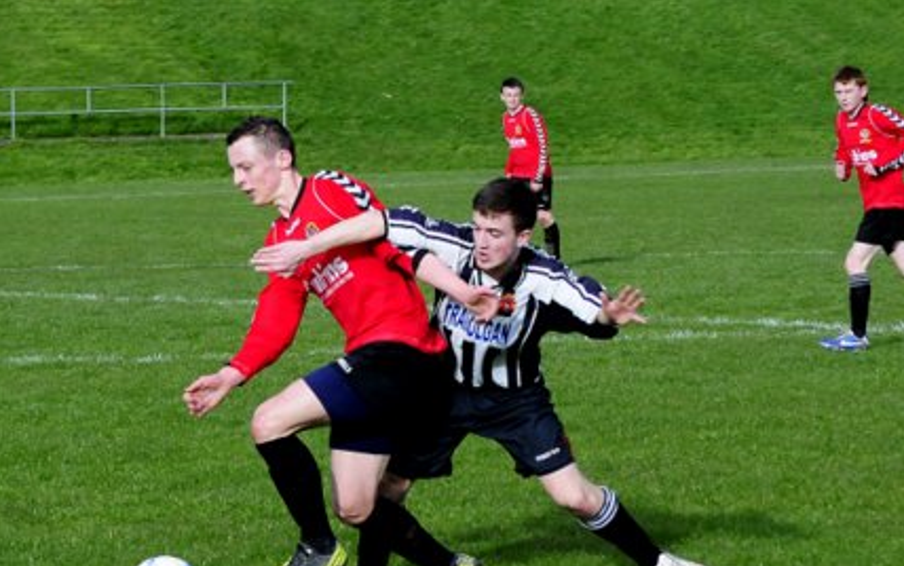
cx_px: 467
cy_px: 336
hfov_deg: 17.4
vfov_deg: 10.9
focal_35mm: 120
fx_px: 2958
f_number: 8
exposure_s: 1/1250
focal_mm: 70
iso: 800
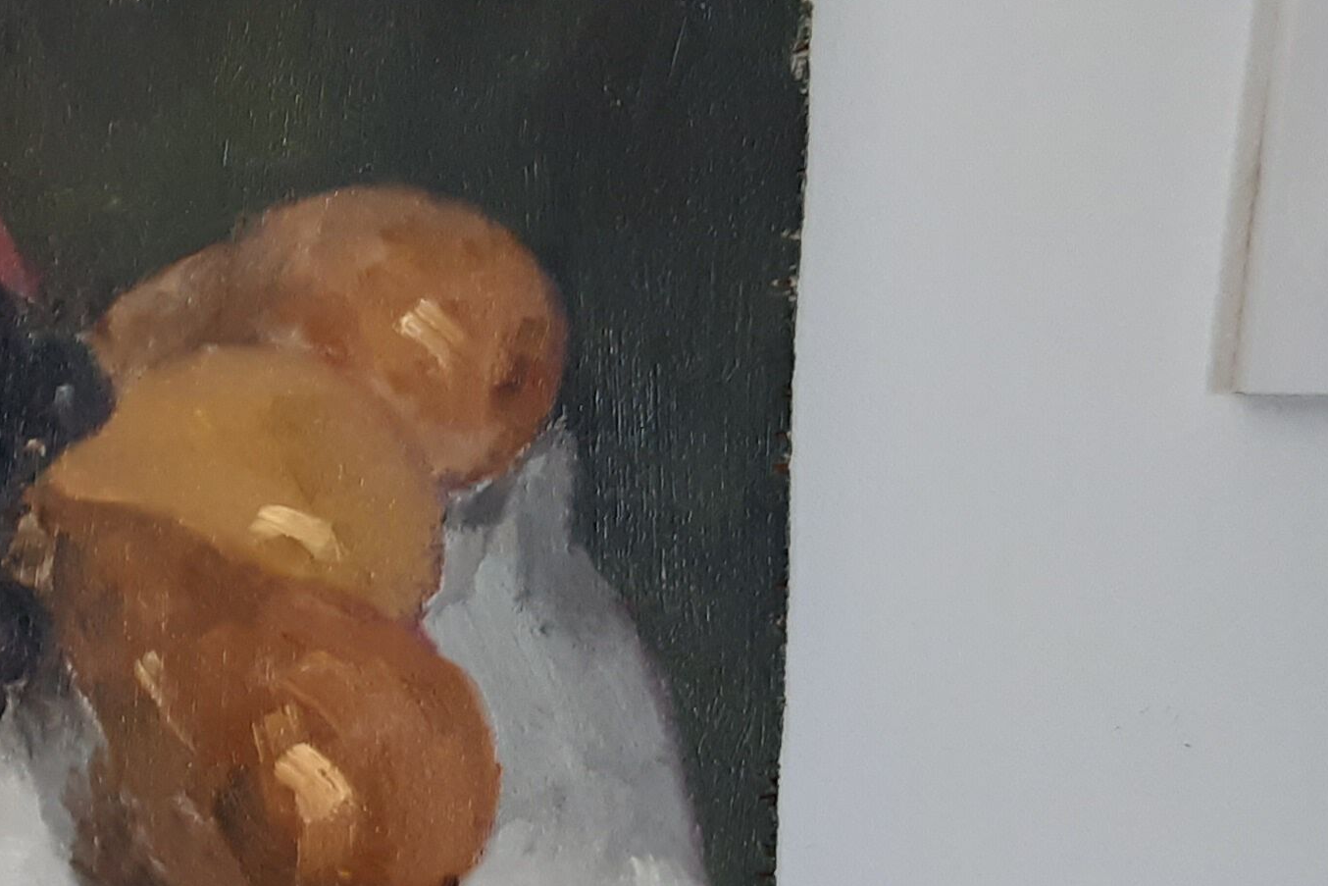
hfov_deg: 19.5
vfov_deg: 14.8
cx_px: -631
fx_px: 3394
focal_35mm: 92
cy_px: 700
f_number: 1.7
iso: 100
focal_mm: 3.92
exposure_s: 1/60
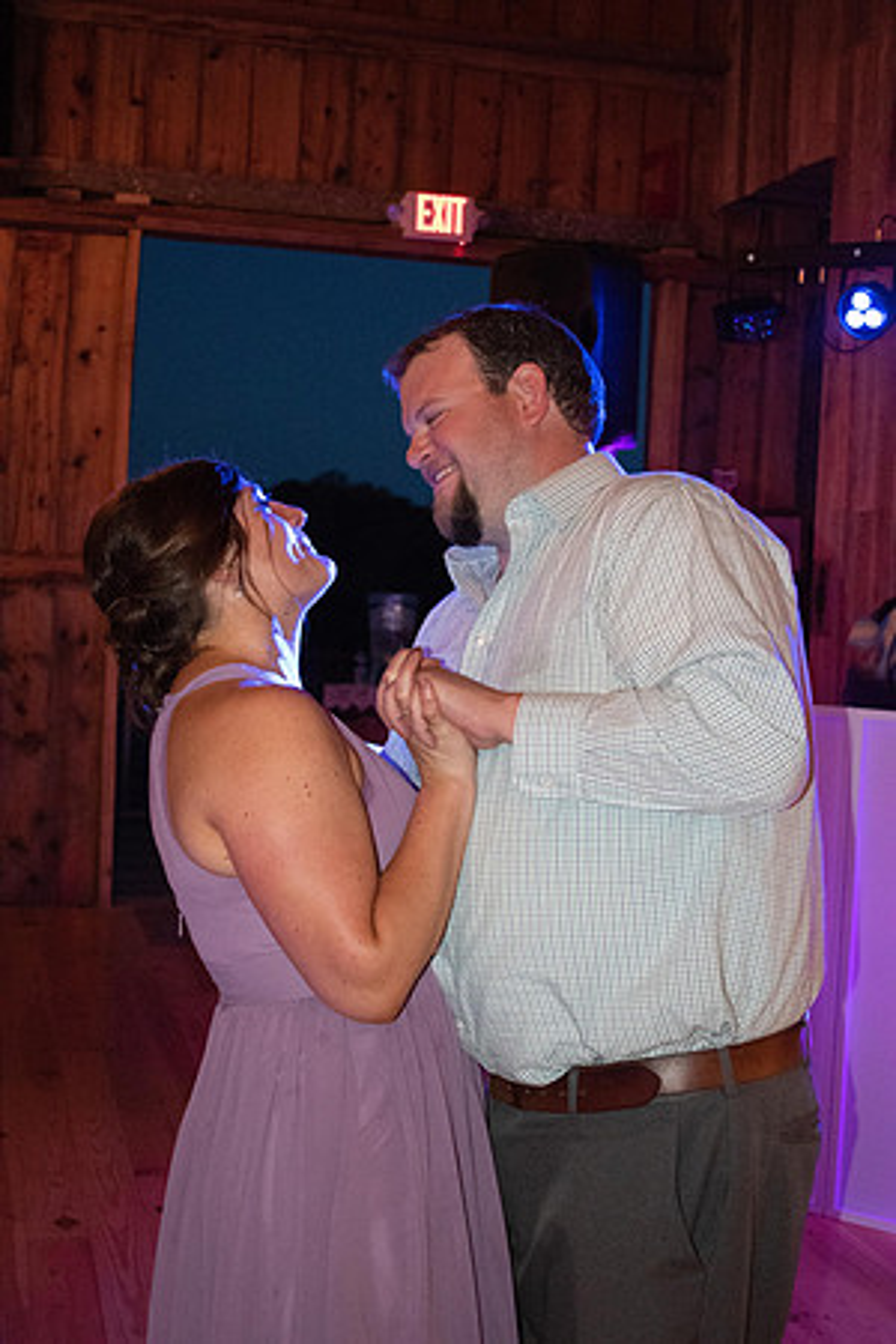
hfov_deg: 26.5
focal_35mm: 51
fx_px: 1904
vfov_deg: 38.9
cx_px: 448
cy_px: 672
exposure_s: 1/60
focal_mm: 34
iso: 6400
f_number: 4.5
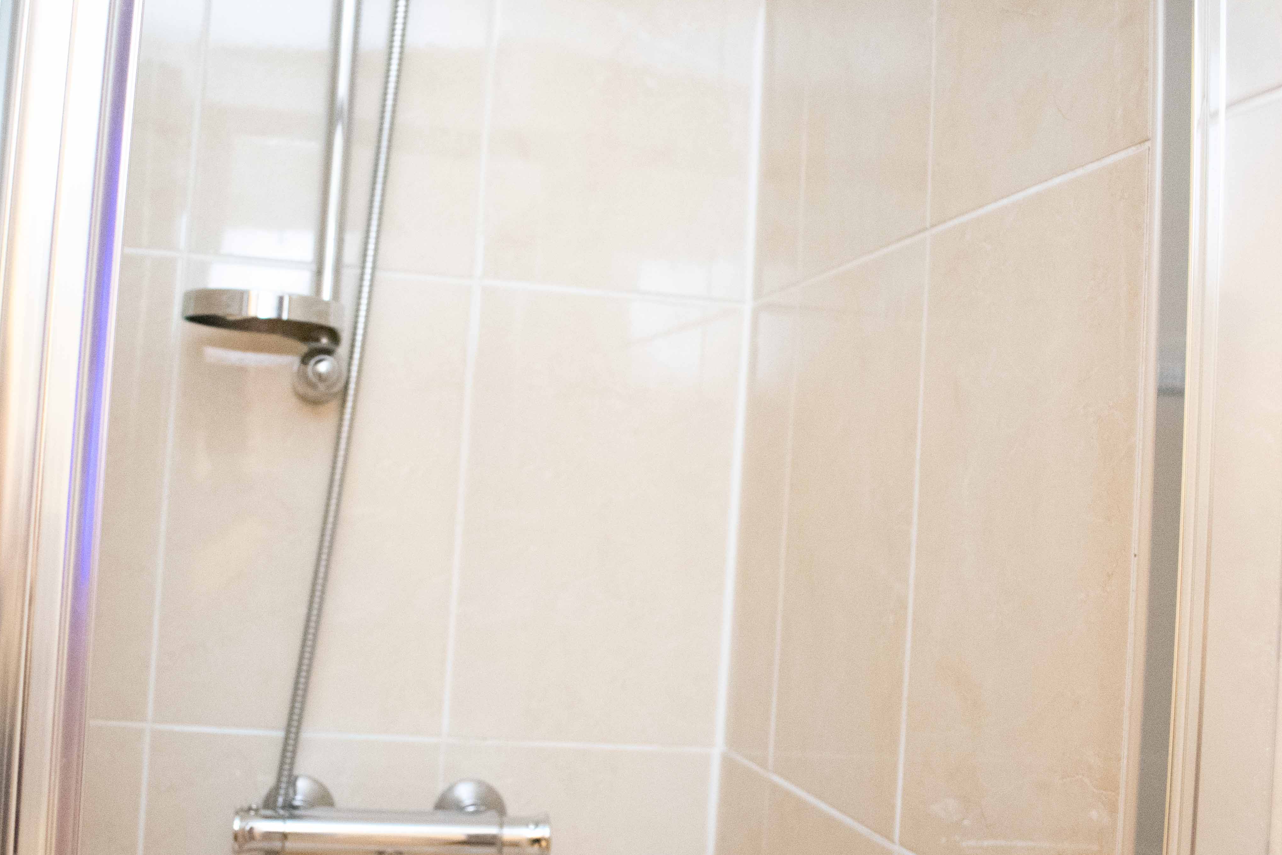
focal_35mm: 40
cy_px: 433
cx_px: 467
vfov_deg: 33.4
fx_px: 1424
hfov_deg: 47.9
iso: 6400
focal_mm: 18
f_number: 3.5
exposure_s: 1/5
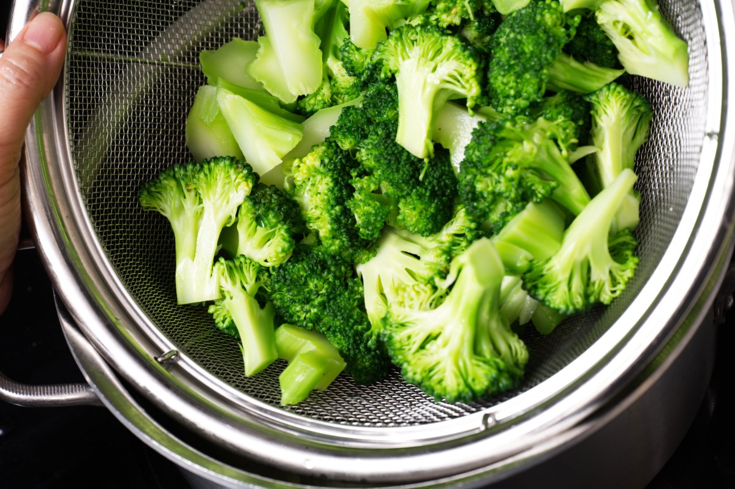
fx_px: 1429
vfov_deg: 19.4
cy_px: 244
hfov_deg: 28.9
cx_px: 368
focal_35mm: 70
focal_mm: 70
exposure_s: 1/4
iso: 100
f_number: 8
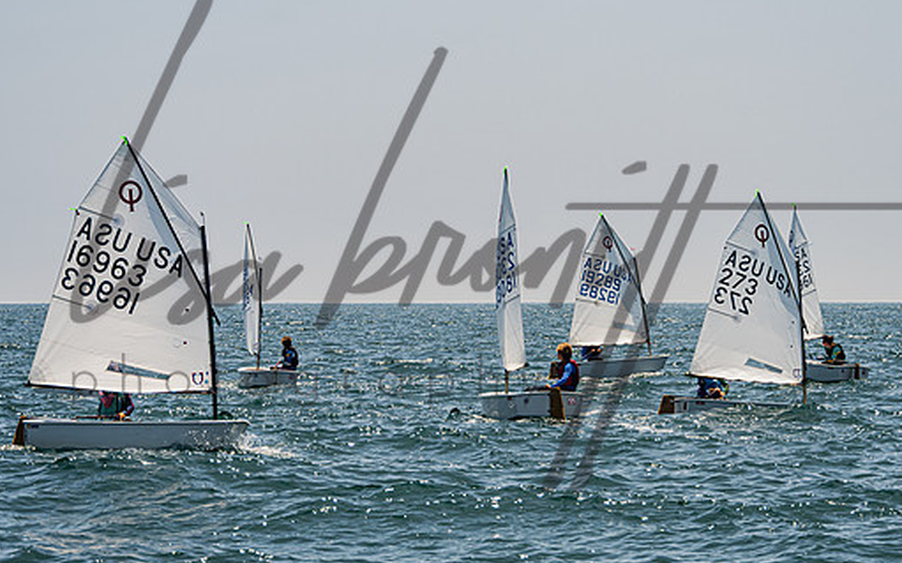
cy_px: 272
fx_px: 4128
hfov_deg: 12.5
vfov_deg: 7.8
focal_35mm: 168
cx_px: 498
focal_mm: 105
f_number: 6.3
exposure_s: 1/1250
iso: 250
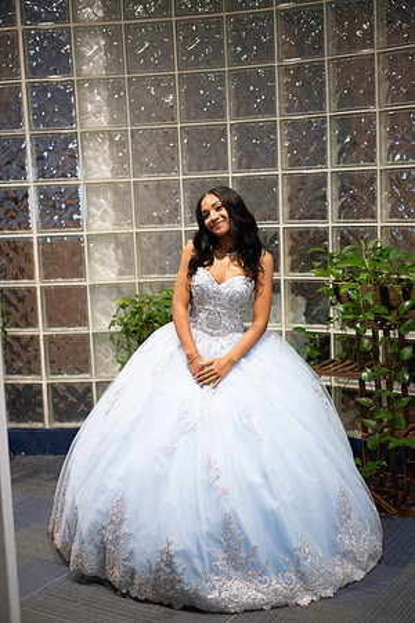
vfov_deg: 38.2
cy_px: 312
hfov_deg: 26.0
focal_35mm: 52
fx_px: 899
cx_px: 208
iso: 640
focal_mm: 50
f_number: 1.8
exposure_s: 1/160
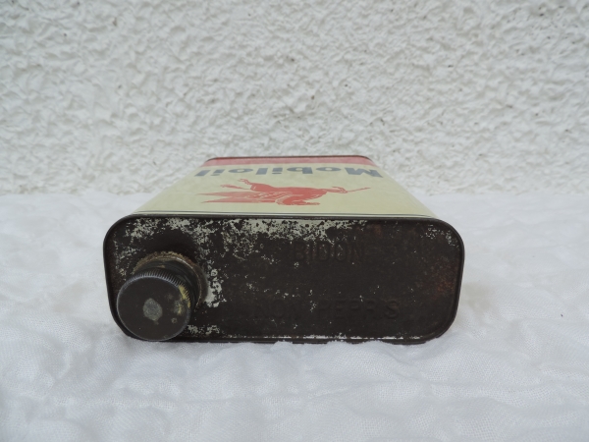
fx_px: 408
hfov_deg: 71.6
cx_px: 294
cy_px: 221
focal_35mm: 24
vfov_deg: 56.8
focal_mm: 4.3
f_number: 3
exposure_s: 1/800
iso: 80
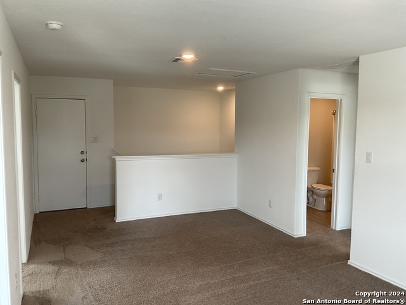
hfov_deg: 61.7
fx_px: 340
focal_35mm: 29
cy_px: 152
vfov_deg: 48.2
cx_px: 203
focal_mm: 3
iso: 32
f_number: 1.8
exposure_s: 1/60
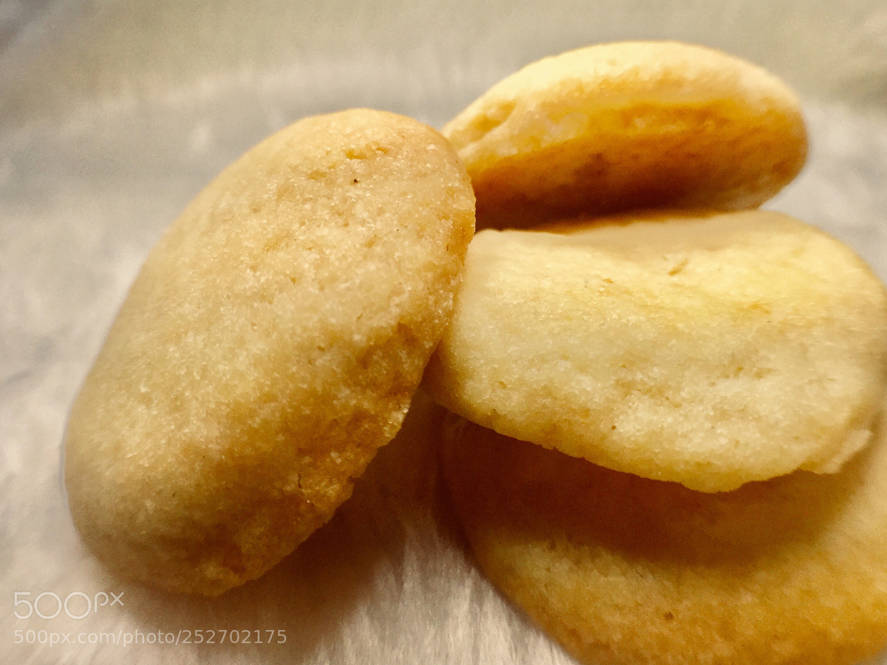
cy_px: 328
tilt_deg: -32.9
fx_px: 794
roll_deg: +0.6
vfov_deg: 45.4
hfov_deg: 58.3
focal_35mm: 31
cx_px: 451
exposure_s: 1/17
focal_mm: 4.15
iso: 64
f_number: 2.2
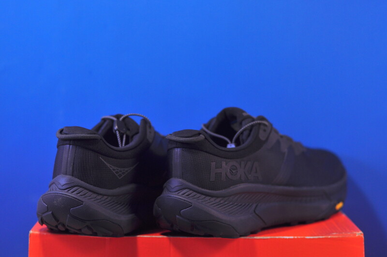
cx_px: 194
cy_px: 128
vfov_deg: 18.1
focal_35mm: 75
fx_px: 805
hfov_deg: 27.0
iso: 250
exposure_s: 1/320
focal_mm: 50
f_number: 2.5
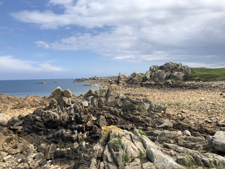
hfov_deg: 63.4
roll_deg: +2.2
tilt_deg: -2.3
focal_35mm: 28
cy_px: 84
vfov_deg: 49.7
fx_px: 182
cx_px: 112
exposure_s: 1/3205
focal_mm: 4
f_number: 1.8
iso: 20
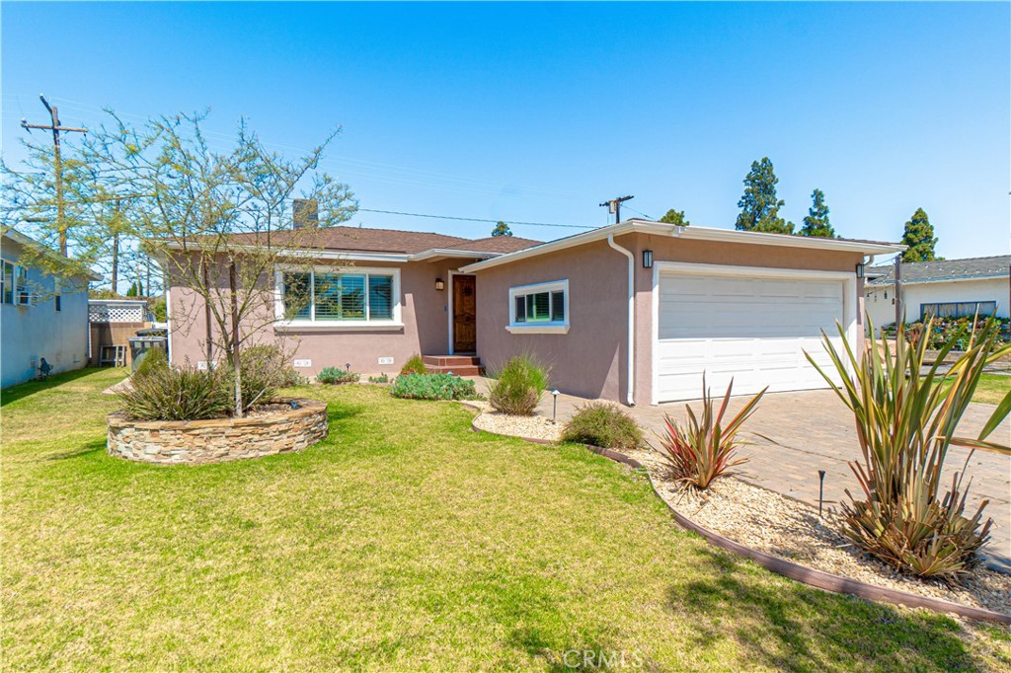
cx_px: 506
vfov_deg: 67.3
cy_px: 336
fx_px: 505
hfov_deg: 90.0
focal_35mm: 18
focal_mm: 12
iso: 100
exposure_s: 1/400
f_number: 7.1
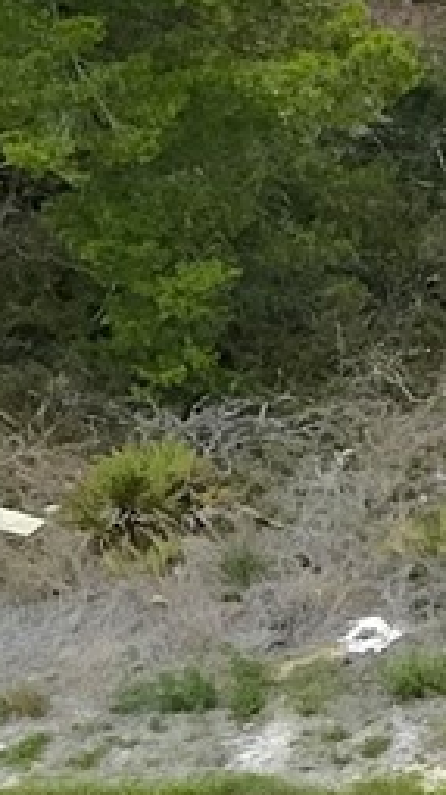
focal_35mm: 164
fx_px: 3456
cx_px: 1775
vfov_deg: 13.1
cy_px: 468
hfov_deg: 6.2
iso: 800
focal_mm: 8.67
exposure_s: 1/8000
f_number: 1.8
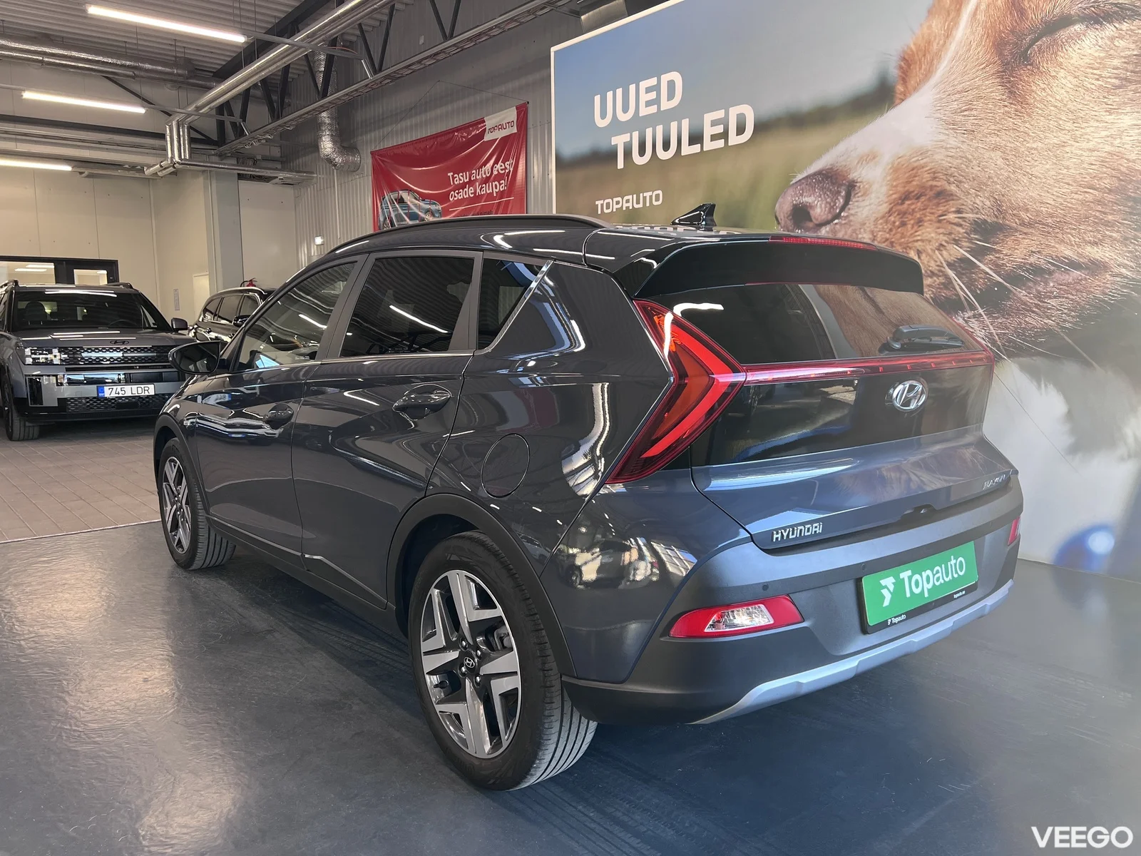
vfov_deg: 53.1
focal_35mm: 26
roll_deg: +2.1
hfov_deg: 67.3
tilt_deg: -4.6
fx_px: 857
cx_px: 570
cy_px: 428
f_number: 1.5
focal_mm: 5.7
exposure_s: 1/121
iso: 100
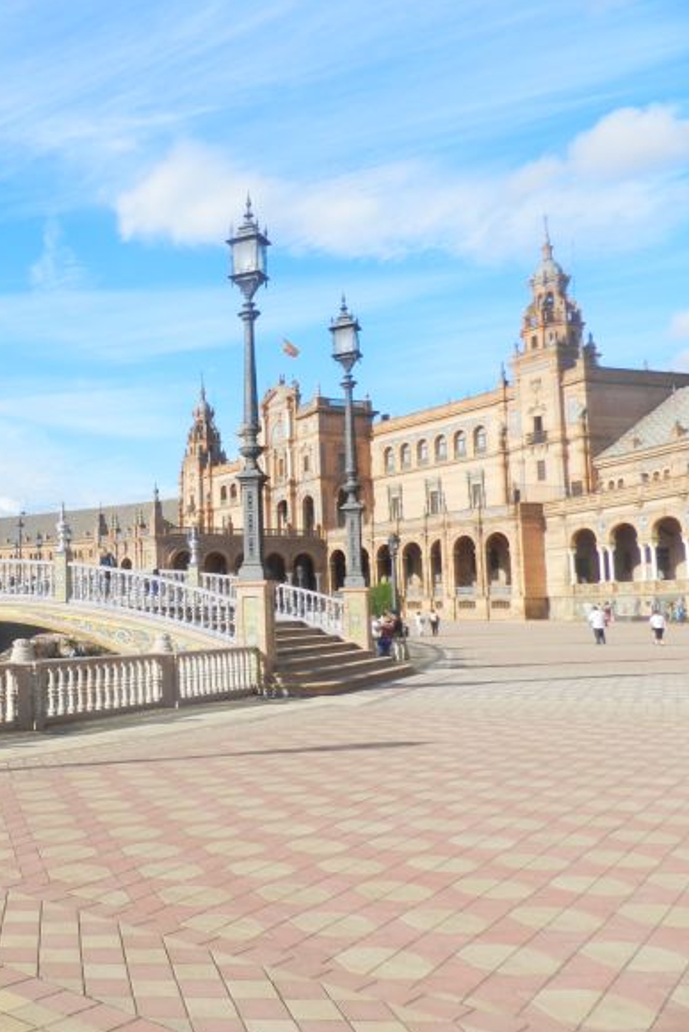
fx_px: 947
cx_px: -21
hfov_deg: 35.6
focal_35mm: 33
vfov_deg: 57.2
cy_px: 523
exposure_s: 1/800
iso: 160
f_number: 4
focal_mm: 4
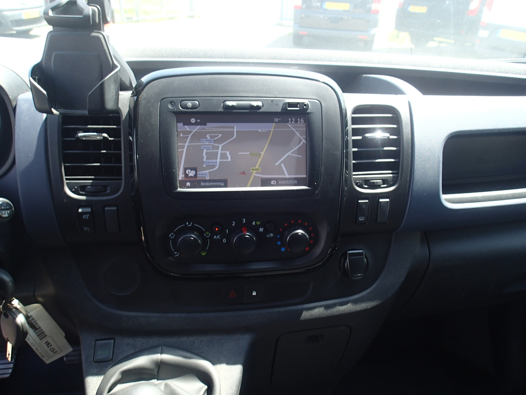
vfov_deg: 54.9
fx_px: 380
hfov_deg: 69.4
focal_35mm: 25
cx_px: 263
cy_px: 198
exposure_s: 1/125
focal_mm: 4.5
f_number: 2.8
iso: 100
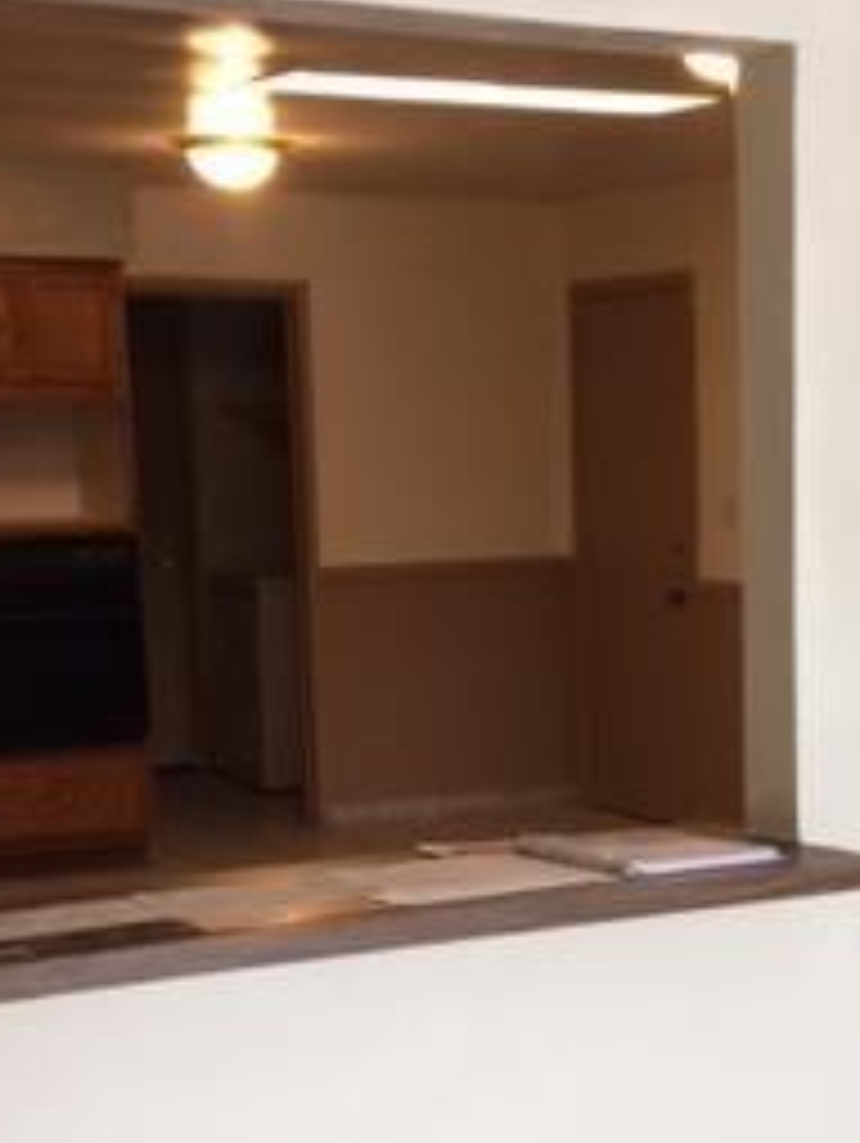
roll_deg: +2.3
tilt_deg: -12.9
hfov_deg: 19.9
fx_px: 2414
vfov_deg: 26.2
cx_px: 720
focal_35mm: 73
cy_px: 891
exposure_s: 1/30
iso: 80
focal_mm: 4.15
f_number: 2.2
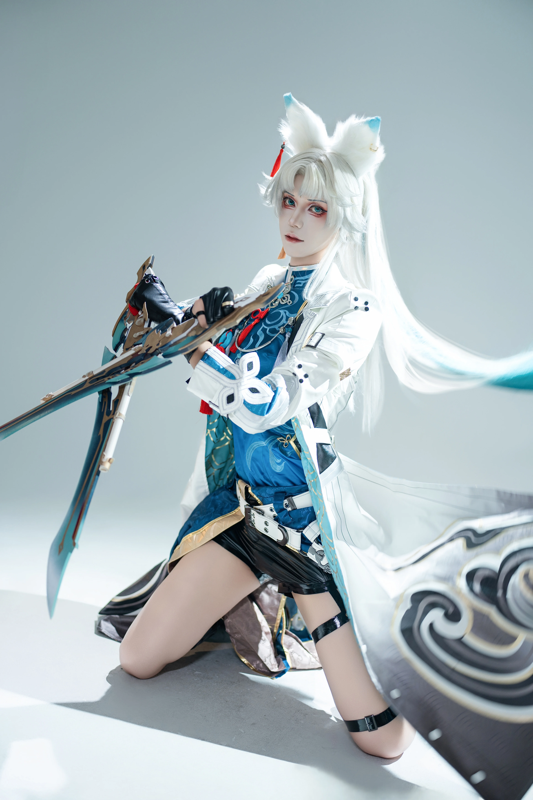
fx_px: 777
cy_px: 400
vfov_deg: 54.4
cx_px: 266
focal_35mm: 35
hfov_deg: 37.9
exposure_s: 1/125
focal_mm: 35
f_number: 1.4
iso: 200
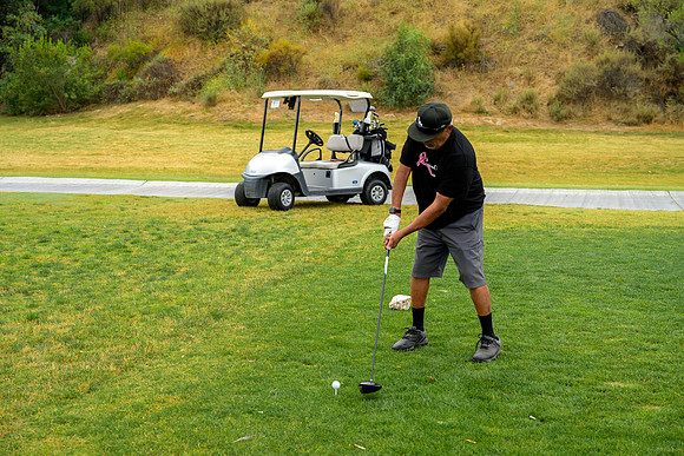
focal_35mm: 51
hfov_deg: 38.9
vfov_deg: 26.5
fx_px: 969
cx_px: 342
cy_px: 228
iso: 100
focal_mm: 51
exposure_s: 1/200
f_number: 4
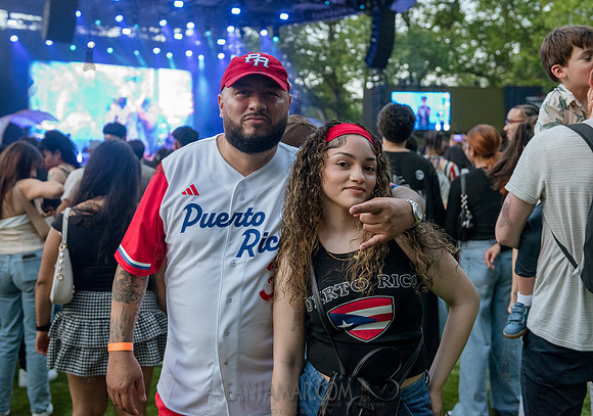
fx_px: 717
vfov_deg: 32.3
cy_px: 189
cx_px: 264
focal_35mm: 43
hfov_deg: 44.8
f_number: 3.2
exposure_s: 1/200
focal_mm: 38
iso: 3200
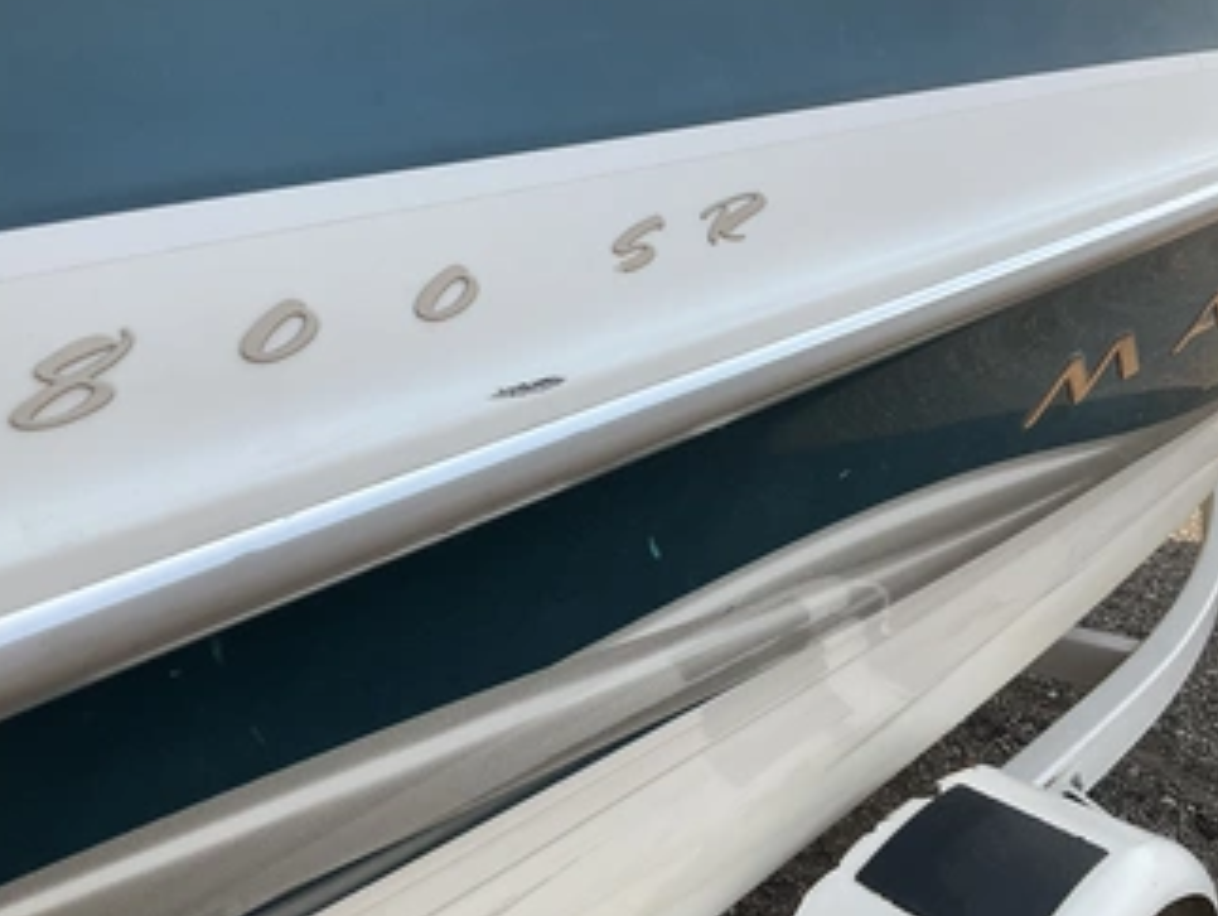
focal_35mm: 36
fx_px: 1268
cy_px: 477
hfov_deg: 51.2
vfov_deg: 39.7
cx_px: 673
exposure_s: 1/1098
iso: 25
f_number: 1.8
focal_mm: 3
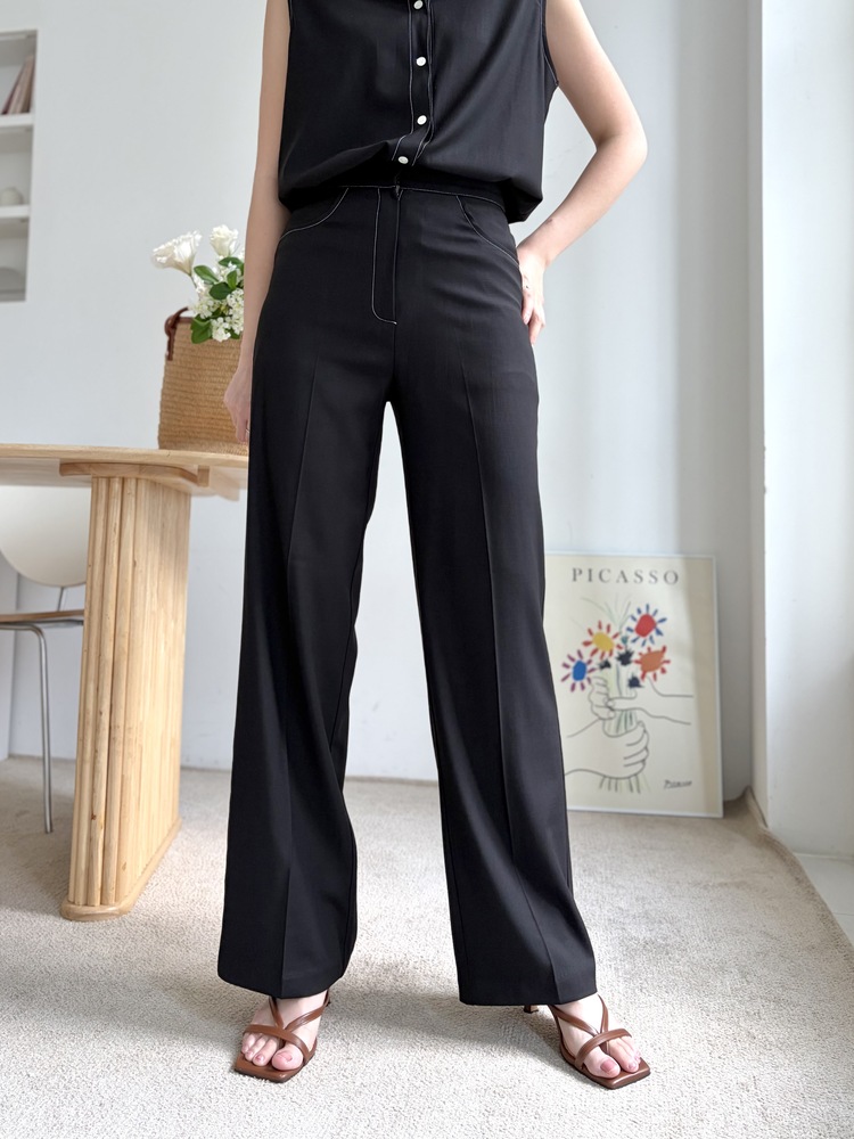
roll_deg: -1.4
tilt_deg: +4.9
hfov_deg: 53.1
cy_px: 570
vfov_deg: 67.3
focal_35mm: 26
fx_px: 855
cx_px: 427
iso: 125
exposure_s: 1/120
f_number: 1.6
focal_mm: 5.96
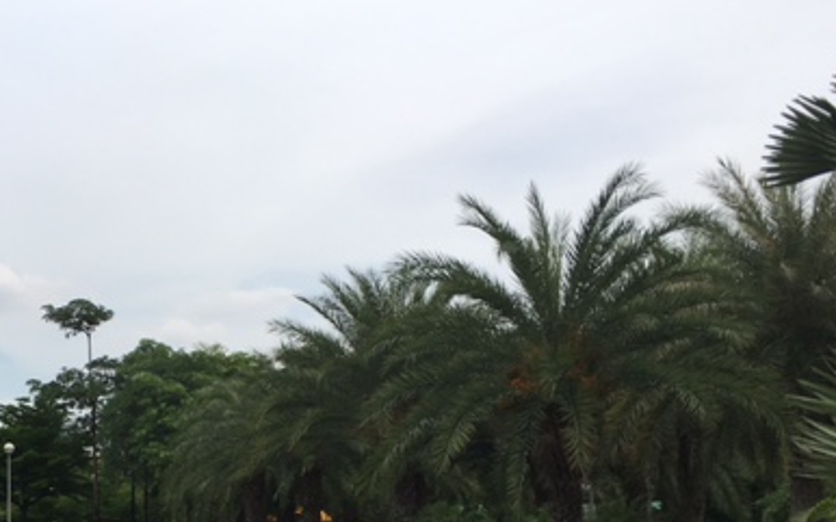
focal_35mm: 51
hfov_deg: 37.9
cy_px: 461
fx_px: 1162
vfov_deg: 24.6
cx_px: 152
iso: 25
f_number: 2.2
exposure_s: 1/2653
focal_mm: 4.15
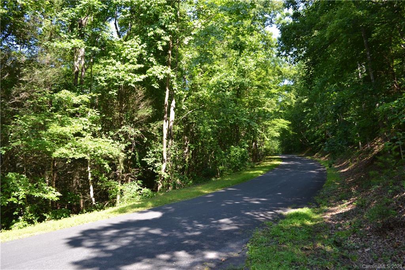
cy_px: 135
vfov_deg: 47.9
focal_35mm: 27
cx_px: 202
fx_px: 304
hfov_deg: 67.4
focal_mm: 18
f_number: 5.6
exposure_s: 1/125
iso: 200
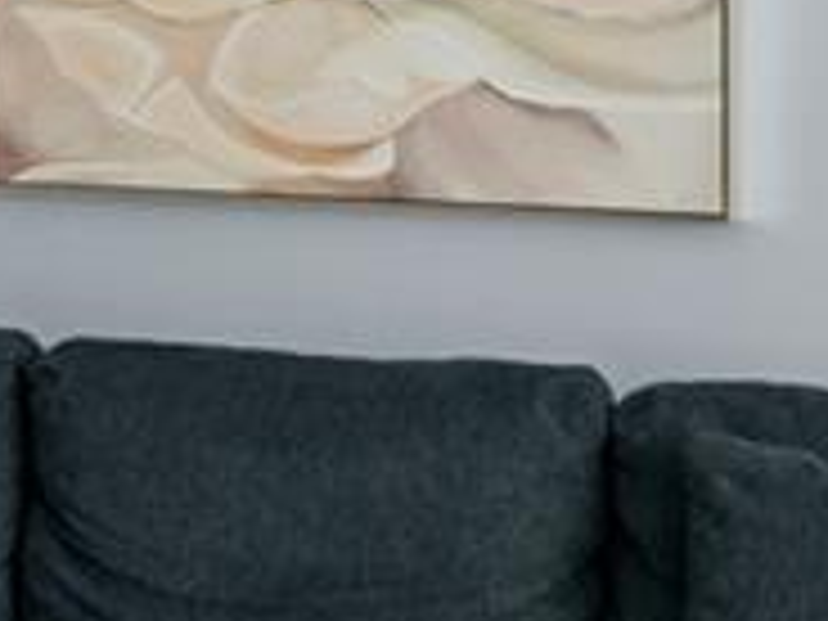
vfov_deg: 10.9
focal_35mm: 134
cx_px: -1143
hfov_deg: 12.0
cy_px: -45
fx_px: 3205
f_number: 8
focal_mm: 16
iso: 100
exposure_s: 1
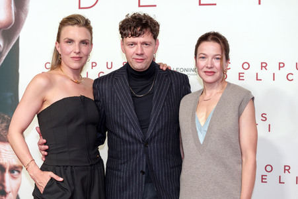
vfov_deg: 19.4
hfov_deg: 28.9
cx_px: 149
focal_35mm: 70
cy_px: 100
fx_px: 579
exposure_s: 1/200
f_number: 4.5
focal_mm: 70
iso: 320
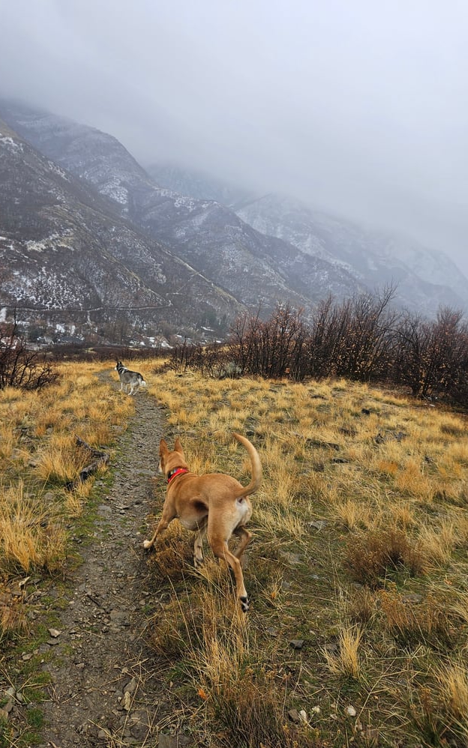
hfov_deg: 49.3
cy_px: 371
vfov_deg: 72.5
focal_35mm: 25
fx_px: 510
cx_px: 218
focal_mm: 5.4
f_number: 1.8
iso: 25
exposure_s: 1/470
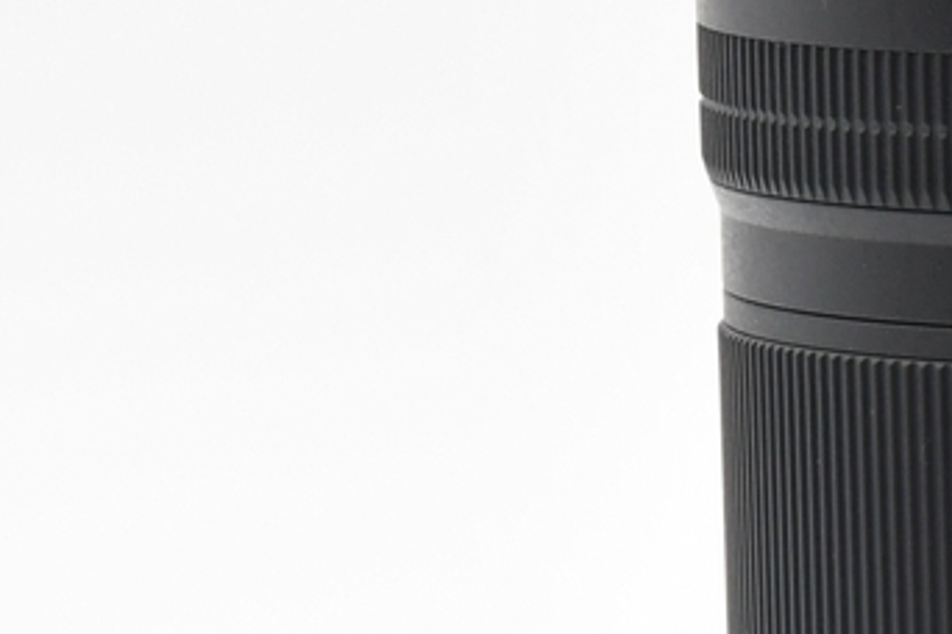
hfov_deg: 3.9
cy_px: 851
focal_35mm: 526
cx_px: 1960
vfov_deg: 2.6
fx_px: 13909
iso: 1000
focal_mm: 80
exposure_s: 1/100
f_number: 9
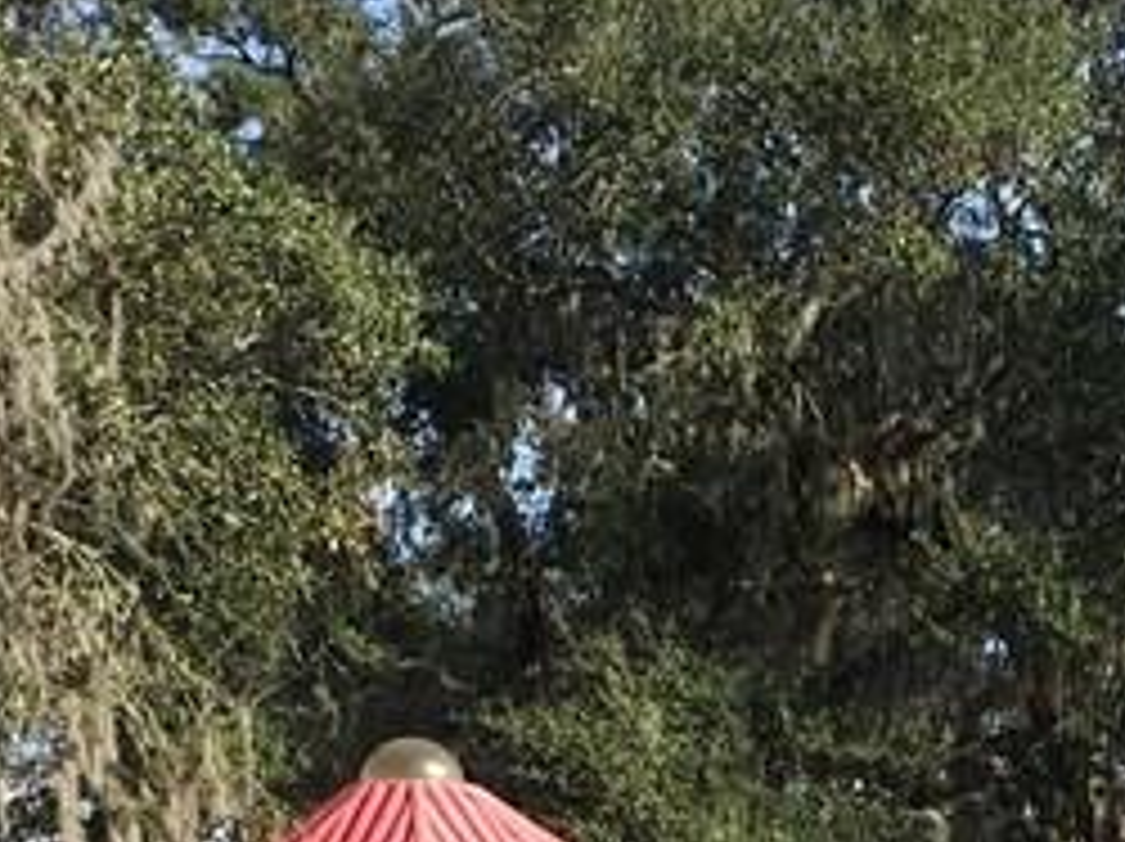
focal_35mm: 119
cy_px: 1283
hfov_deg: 16.4
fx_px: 3864
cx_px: 909
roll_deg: -0.2
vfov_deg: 11.9
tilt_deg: -1.8
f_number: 2.2
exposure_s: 1/761
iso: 25
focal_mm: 4.15
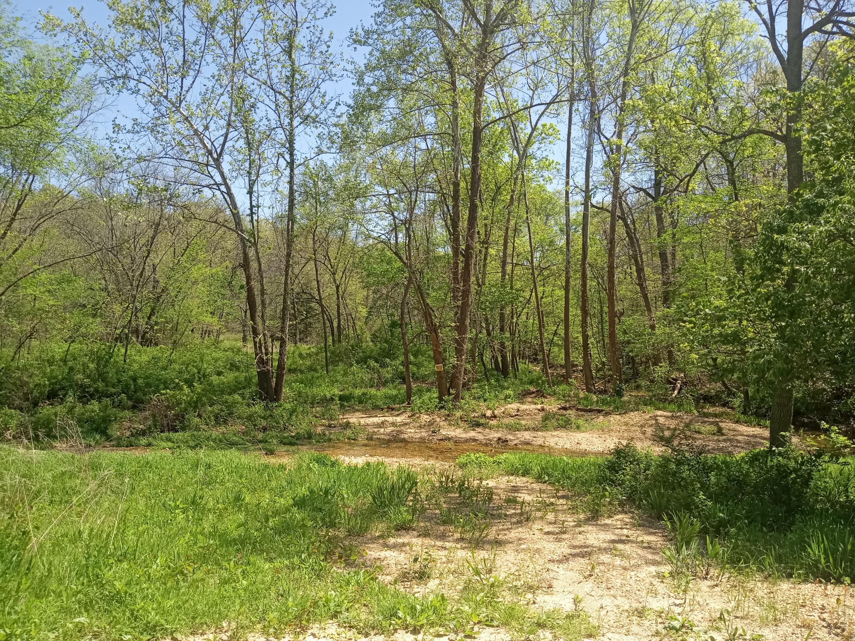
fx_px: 692
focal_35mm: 28
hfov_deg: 63.4
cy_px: 320
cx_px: 428
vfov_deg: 49.7
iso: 106
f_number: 2.2
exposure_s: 1/714
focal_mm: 3.71
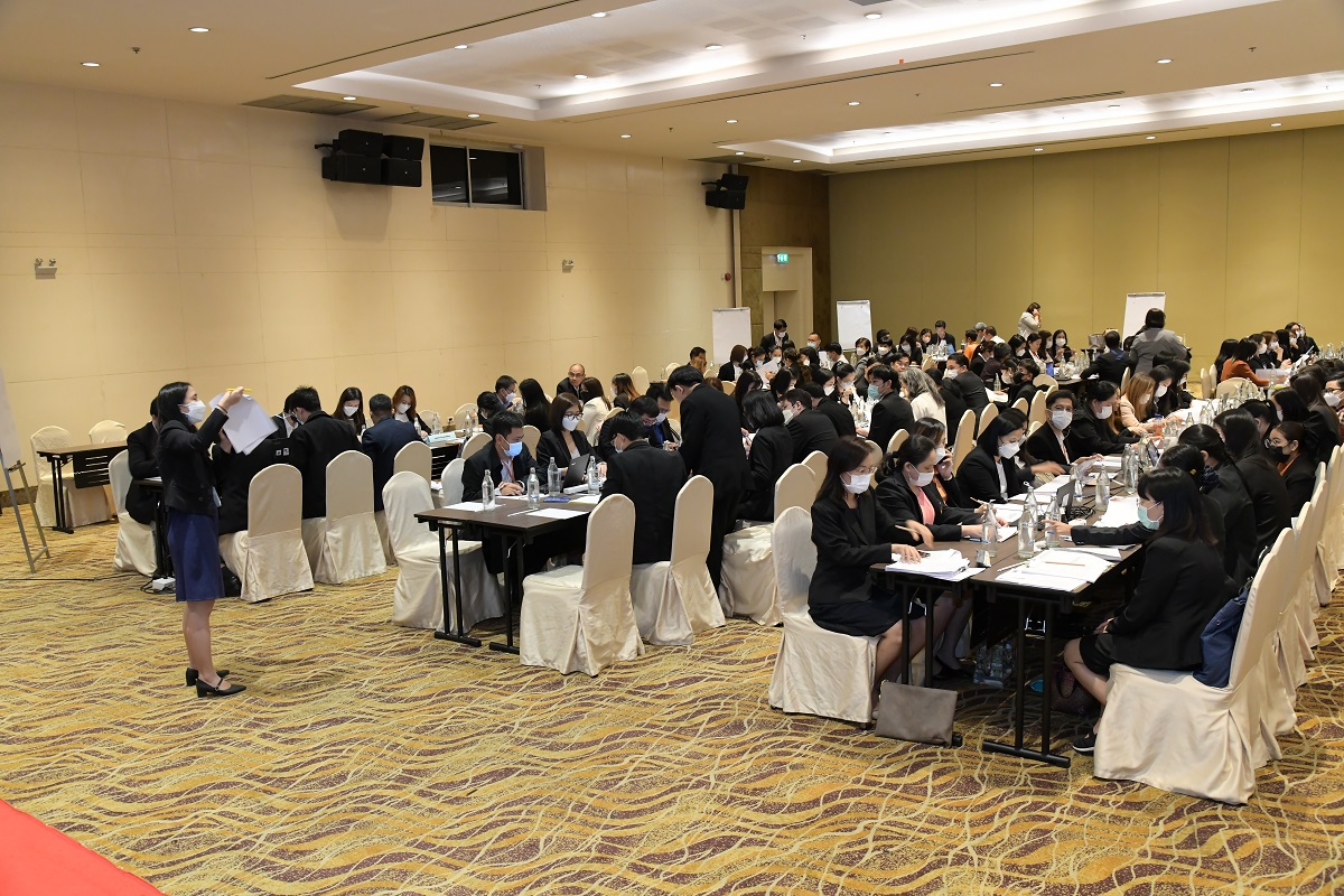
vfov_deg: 43.6
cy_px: 448
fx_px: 1120
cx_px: 672
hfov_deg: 61.9
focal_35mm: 30
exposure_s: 1/20
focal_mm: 30
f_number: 7.1
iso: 2500
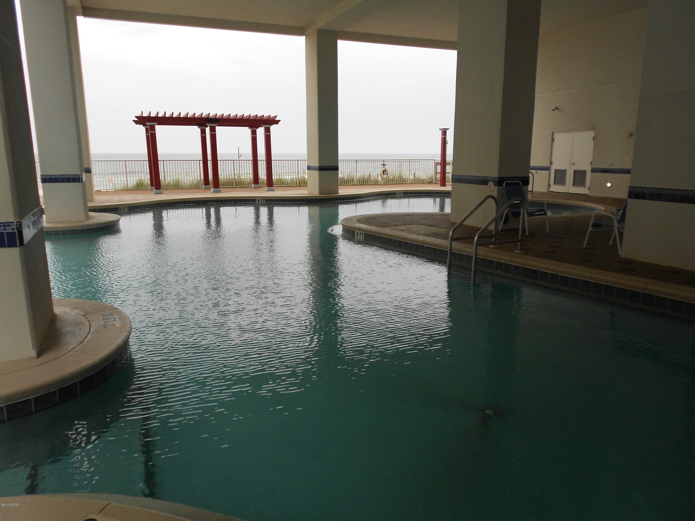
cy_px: 260
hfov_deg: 67.3
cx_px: 348
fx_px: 522
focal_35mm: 26
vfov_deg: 53.1
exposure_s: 1/200
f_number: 3.2
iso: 80
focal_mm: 4.6
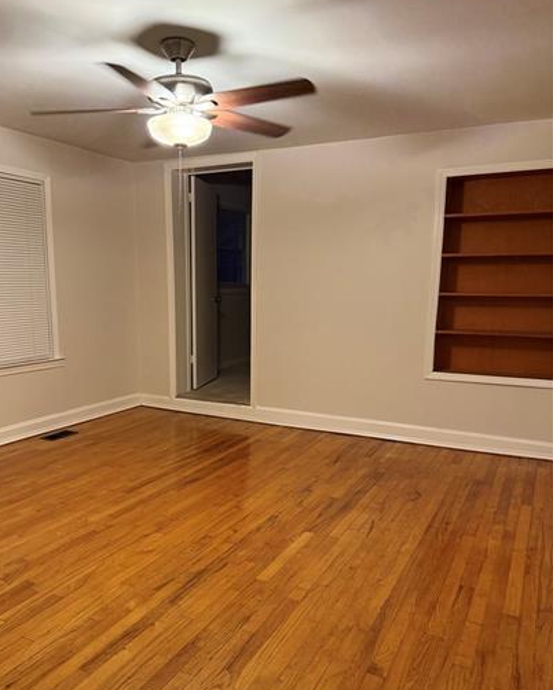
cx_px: 245
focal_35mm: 28
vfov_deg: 61.9
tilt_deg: -11.3
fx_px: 572
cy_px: 394
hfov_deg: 51.4
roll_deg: -1.0
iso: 500
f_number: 1.78
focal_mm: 6.76
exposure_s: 1/60
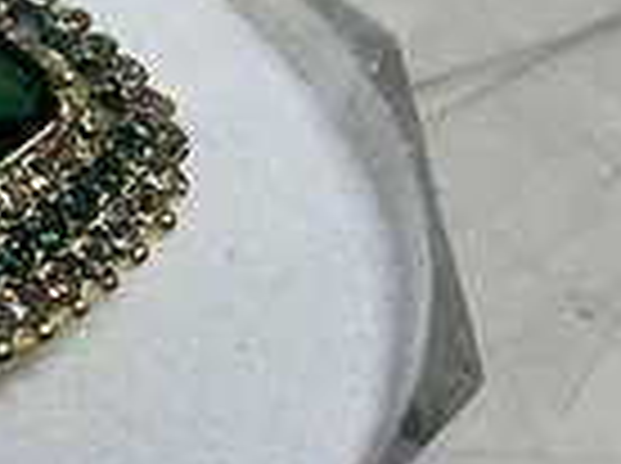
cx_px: -382
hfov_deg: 11.8
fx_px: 2830
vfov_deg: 9.3
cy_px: -16
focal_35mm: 158
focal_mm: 3
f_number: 1.8
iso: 40
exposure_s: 1/120
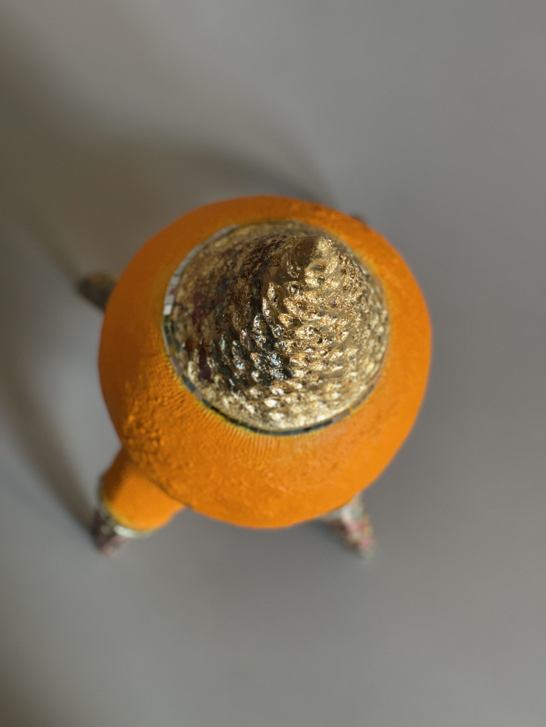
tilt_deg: -77.8
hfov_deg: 22.9
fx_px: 1346
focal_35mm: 64
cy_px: 364
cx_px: 273
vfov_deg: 30.3
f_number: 2.2
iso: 250
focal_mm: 7.5
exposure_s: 1/108
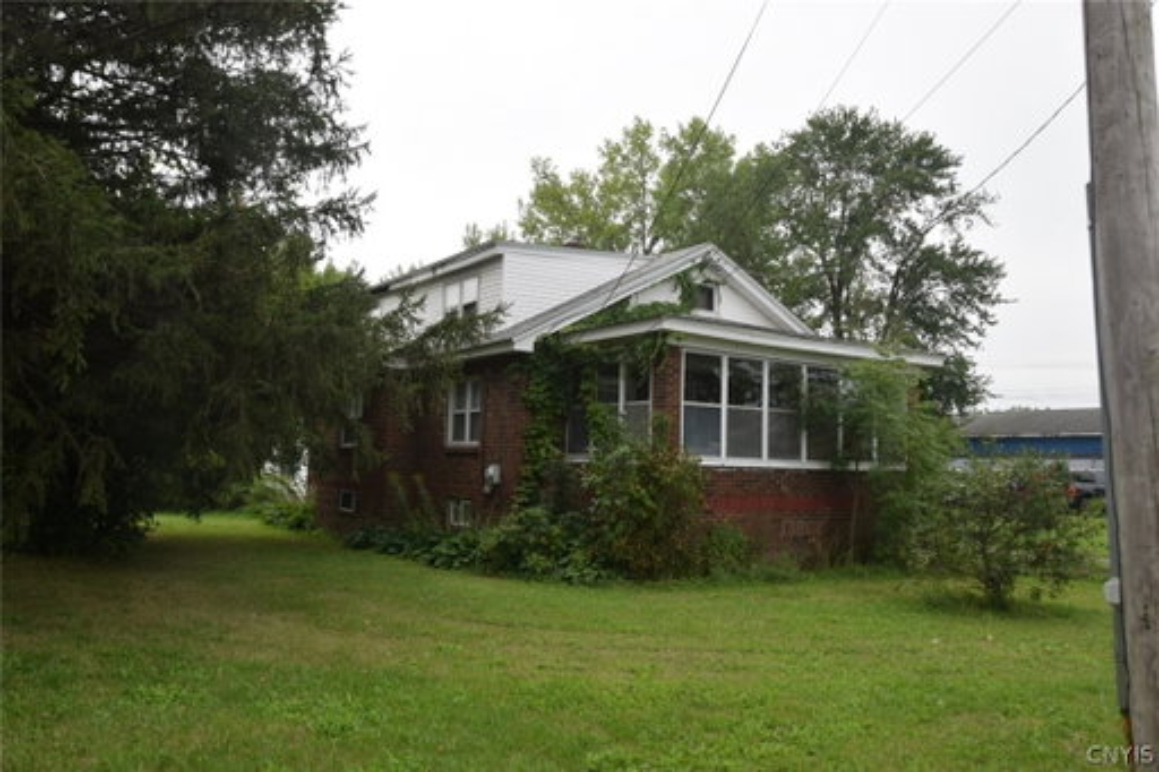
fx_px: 965
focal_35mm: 30
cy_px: 386
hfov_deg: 61.9
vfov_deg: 43.6
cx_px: 580
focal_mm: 20
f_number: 8
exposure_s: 1/250
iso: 200
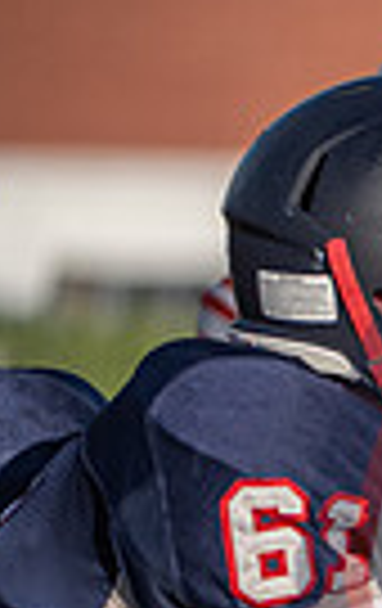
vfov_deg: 2.3
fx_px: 15211
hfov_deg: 1.4
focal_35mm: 918
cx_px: 1285
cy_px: 574
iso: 80
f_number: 4
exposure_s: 1/1000
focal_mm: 210
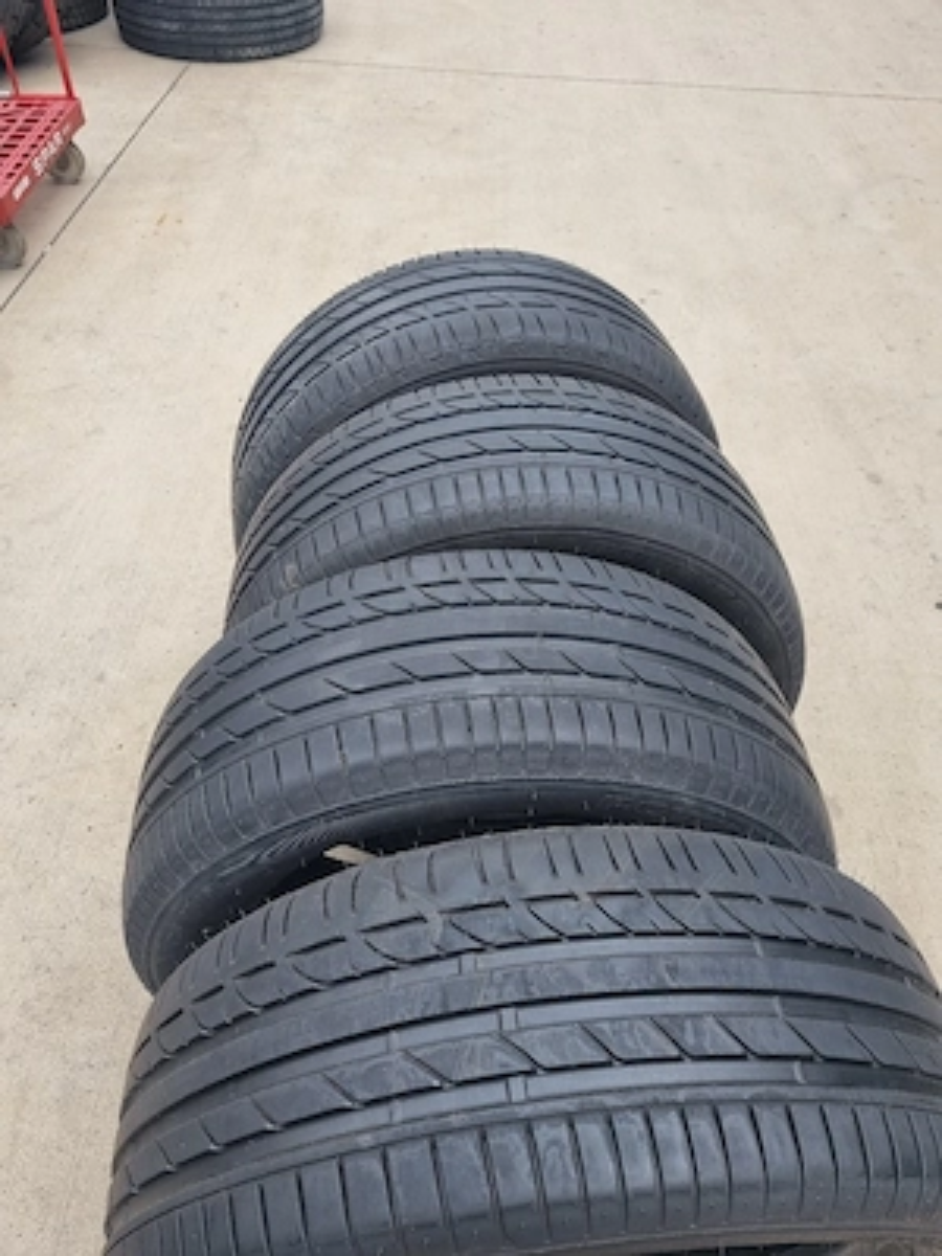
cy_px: 628
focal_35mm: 26
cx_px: 471
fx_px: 943
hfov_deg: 53.1
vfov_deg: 67.3
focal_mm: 5.4
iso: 50
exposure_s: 1/909
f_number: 1.8
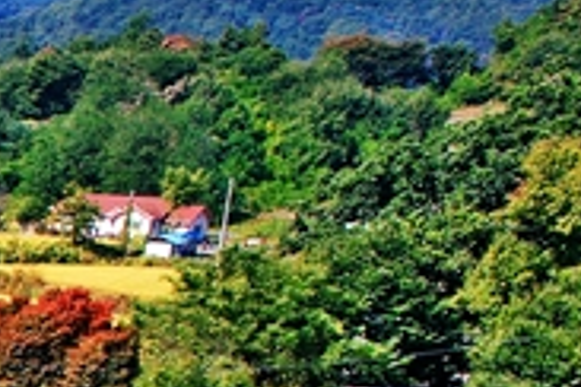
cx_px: -956
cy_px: 839
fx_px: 2227
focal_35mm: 138
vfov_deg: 9.2
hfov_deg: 11.4
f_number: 2.8
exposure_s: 1/1000
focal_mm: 8.38
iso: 110
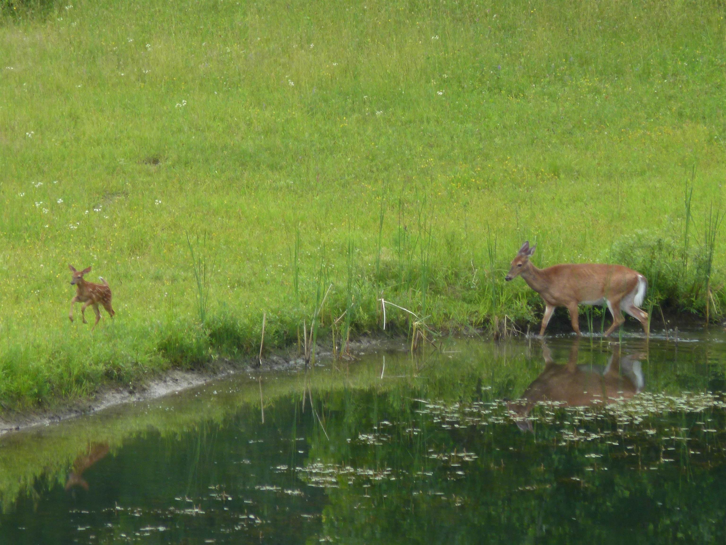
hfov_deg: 2.5
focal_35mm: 799
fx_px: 16757
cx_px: 363
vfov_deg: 1.9
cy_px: 272
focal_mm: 108
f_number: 5.2
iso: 100
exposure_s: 1/160
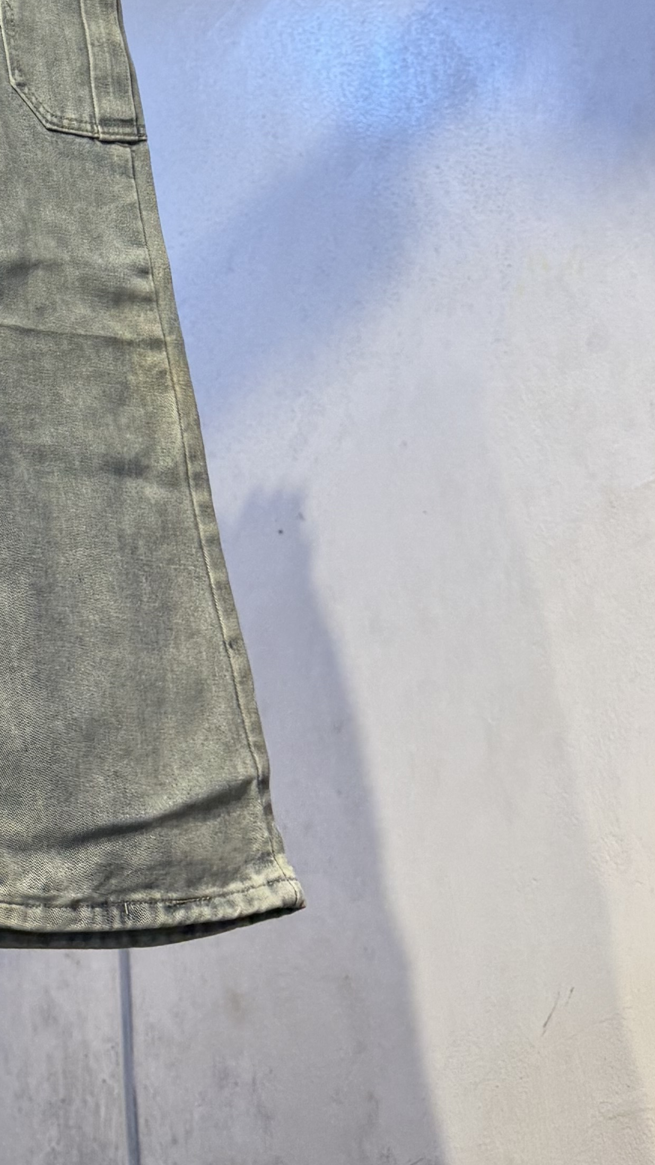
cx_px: -189
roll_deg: -1.0
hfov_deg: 16.8
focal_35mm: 68
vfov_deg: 29.1
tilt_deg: +32.3
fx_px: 2100
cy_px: 16
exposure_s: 1/100
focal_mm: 6.76
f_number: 1.78
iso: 50
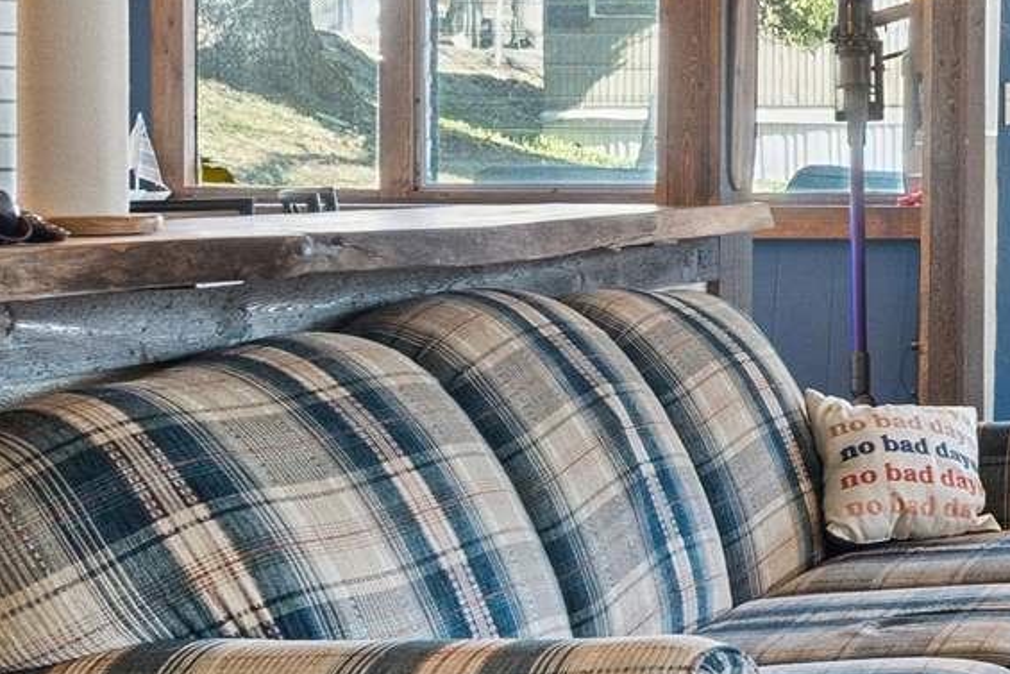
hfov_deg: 18.5
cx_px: 1798
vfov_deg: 15.6
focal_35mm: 87
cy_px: 150
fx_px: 2441
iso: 800
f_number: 10
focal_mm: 16
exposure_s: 1/25
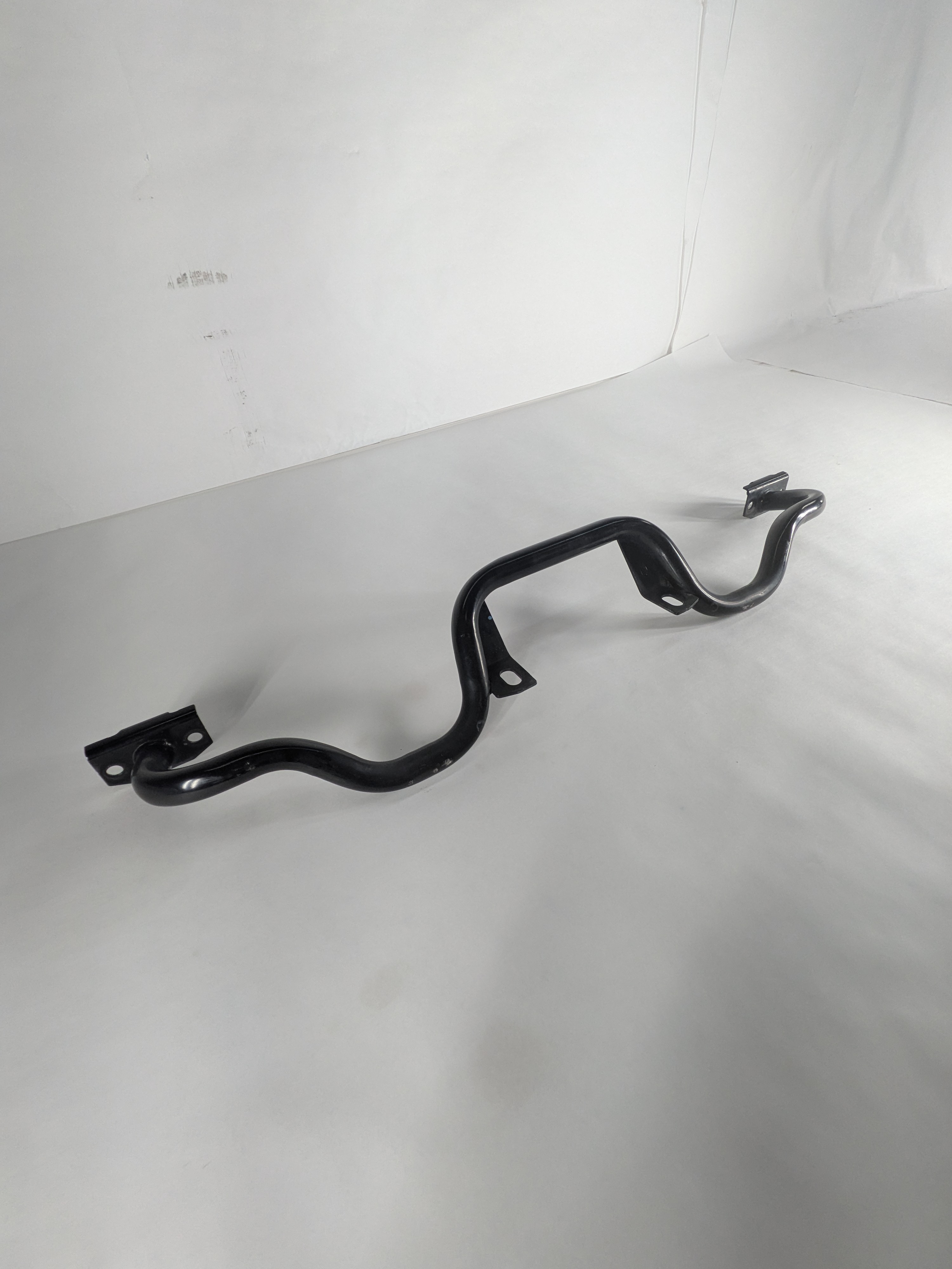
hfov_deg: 85.7
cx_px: 476
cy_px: 634
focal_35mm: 14
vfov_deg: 102.1
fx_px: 513
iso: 62
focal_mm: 1.85
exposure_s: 1/403
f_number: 2.2
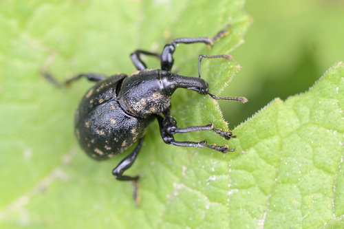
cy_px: 114
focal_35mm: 105
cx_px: 172
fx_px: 1003
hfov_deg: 19.5
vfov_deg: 13.0
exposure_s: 1/160
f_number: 6.3
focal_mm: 105
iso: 400
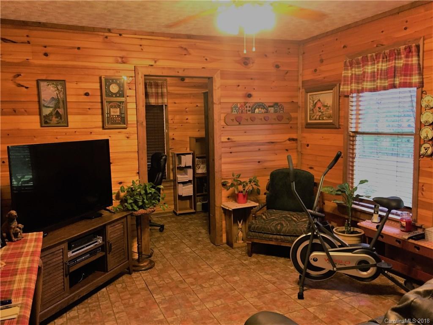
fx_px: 363
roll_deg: +0.3
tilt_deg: -8.8
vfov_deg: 48.2
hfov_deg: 61.7
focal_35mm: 29
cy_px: 162
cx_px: 216
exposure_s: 1/30
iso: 200
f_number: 2.2
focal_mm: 4.15
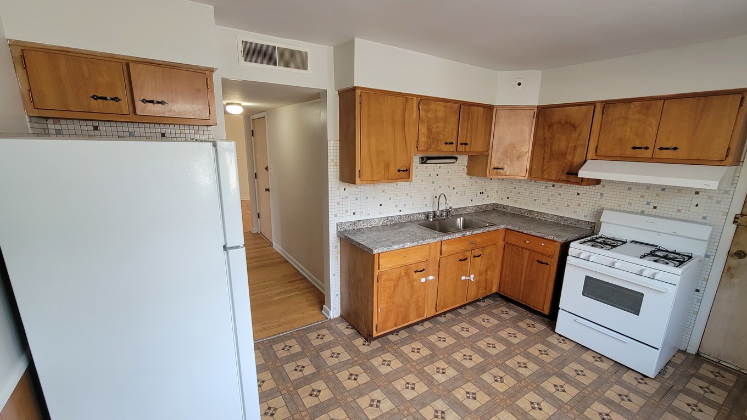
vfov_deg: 70.4
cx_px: 386
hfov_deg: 103.0
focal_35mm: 15
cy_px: 226
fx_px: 297
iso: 200
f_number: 2.2
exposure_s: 1/60
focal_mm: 2.2
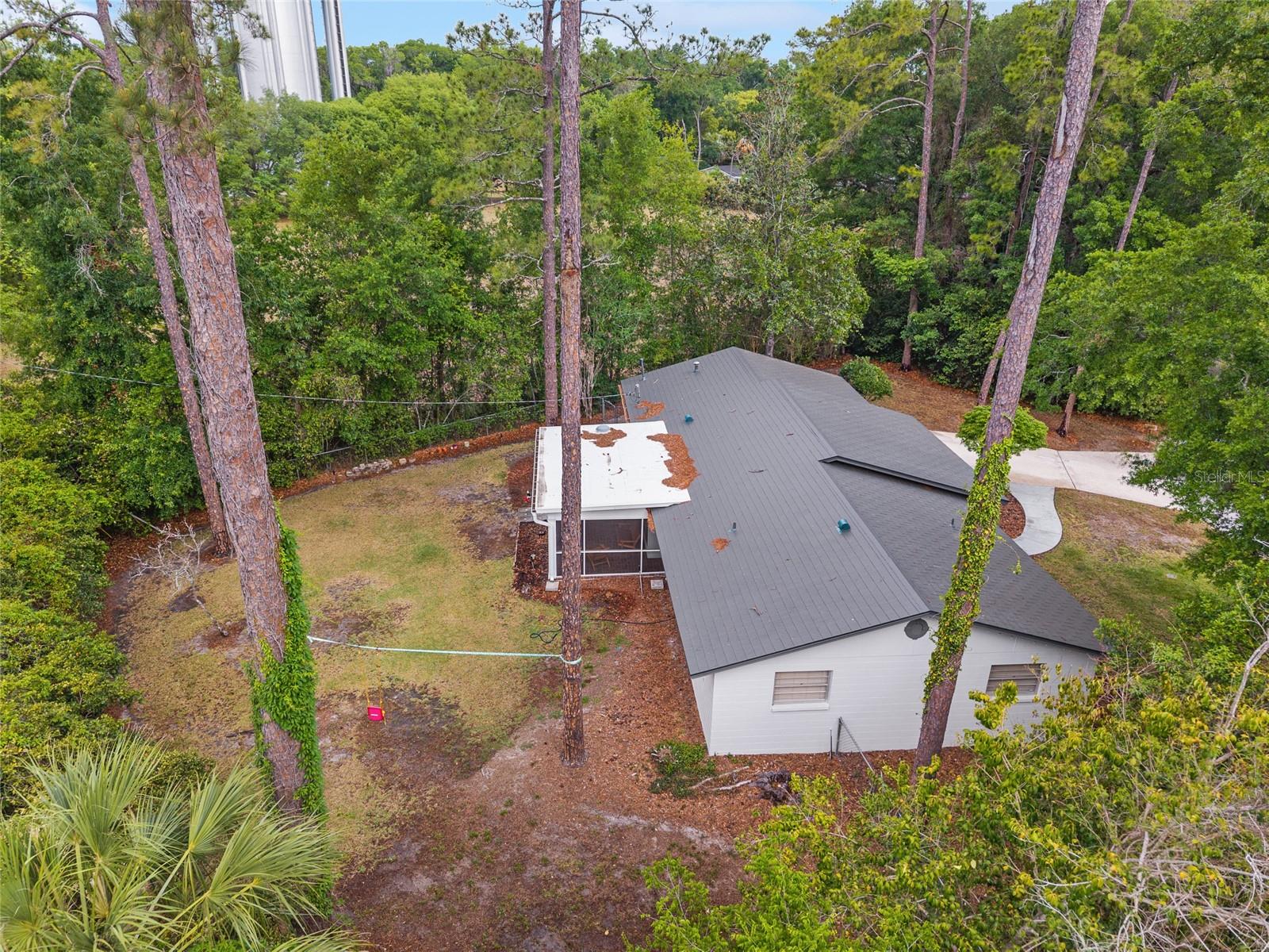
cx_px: 634
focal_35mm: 24
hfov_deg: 71.6
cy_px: 476
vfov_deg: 56.8
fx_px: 880
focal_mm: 8.67
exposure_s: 1/640
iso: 200
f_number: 1.8
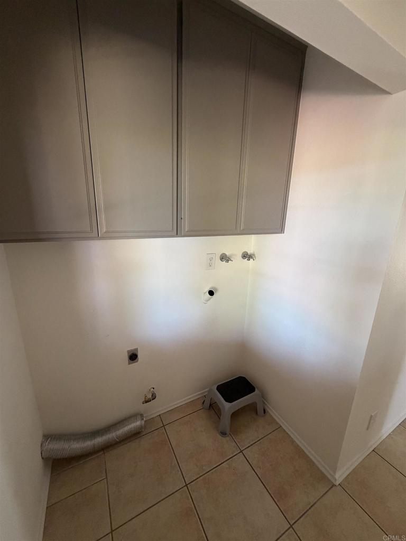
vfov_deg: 102.1
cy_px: 270
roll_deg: -1.8
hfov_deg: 85.7
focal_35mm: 14
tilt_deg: -14.9
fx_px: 219
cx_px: 203
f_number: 2.2
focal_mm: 2.22
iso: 320
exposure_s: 1/121
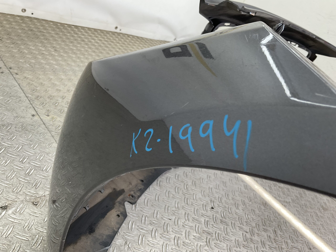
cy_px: 126
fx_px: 281
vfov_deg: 48.2
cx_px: 168
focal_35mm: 29
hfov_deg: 61.7
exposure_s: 1/100
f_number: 1.8
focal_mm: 3
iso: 25
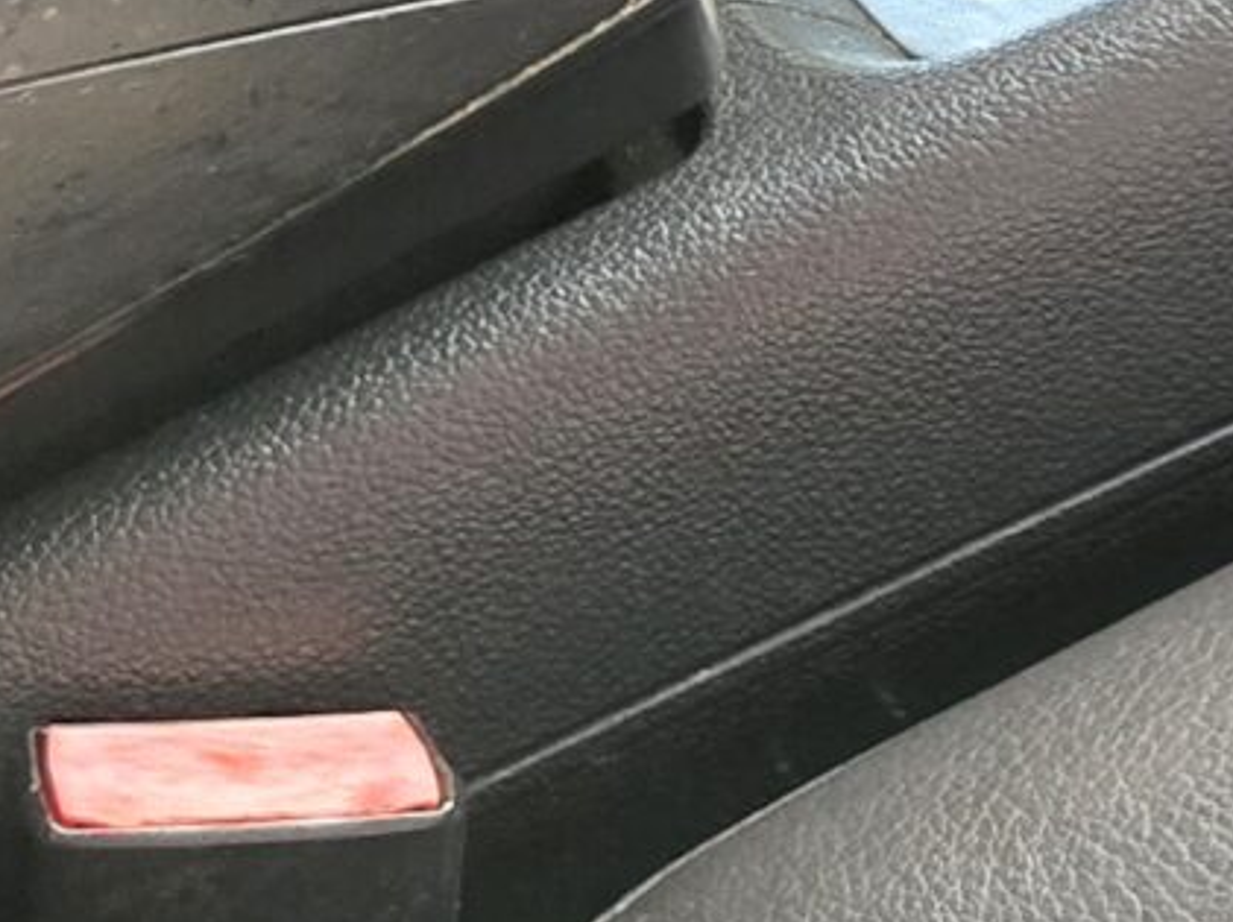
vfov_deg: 10.6
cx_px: 2967
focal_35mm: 140
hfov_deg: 11.6
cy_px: 258
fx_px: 4982
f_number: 1.8
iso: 640
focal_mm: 5.4
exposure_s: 1/120
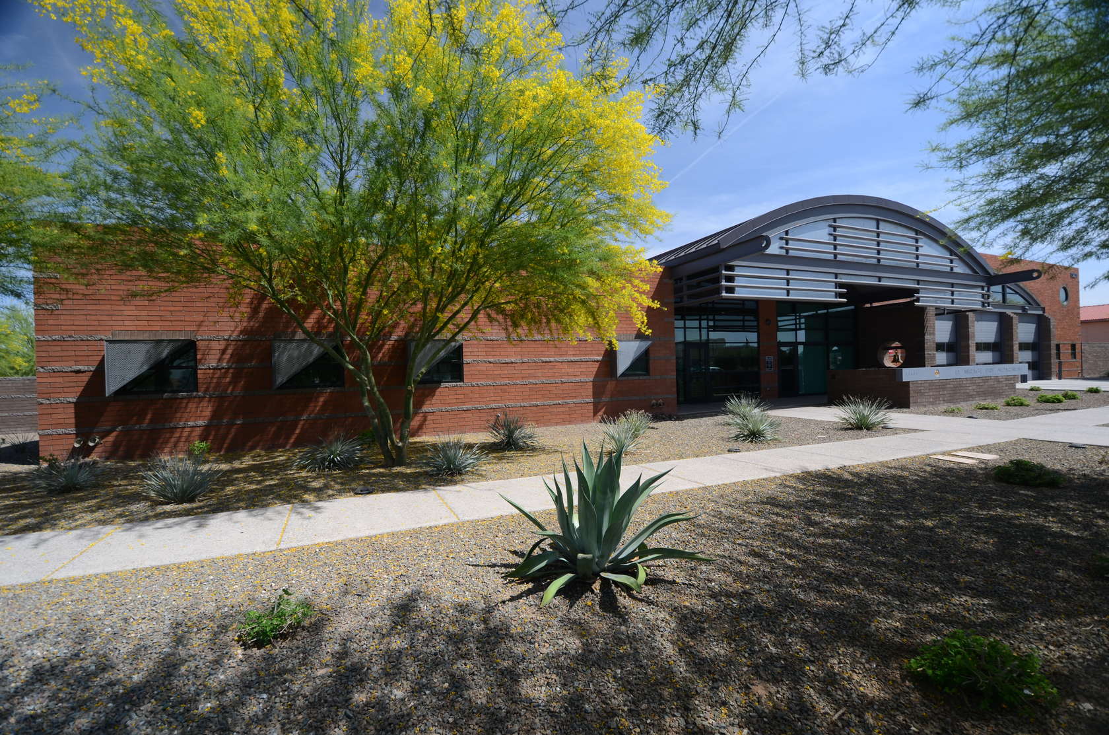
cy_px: 368
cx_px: 554
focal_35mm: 15
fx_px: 461
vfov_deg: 77.1
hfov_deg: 100.5
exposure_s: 1/125
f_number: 5.6
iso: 100
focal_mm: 10
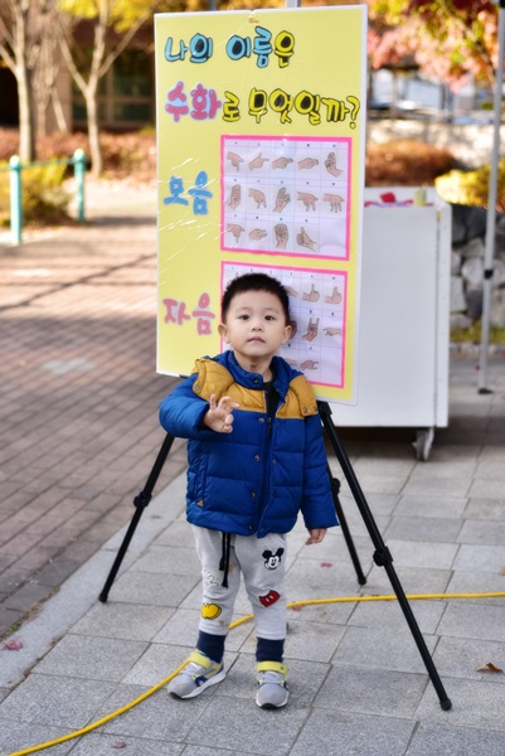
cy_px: 378
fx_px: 1218
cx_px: 252
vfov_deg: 34.5
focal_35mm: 58
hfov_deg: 23.4
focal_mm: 58
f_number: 3.2
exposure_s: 1/160
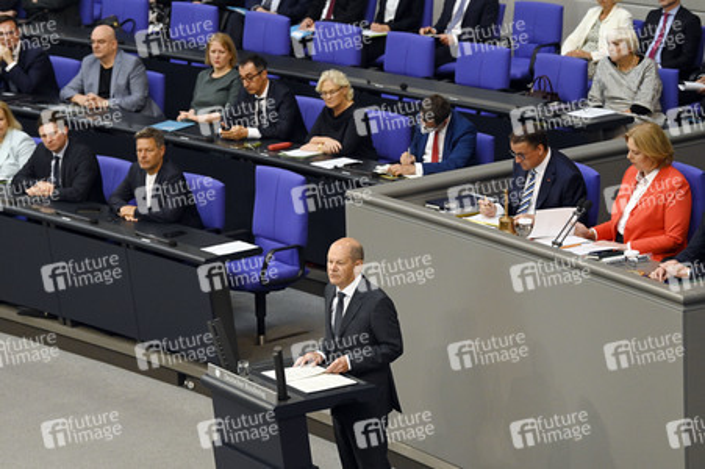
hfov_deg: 14.7
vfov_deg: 9.8
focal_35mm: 140
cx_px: 352
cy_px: 234
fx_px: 2740
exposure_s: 1/320
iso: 5000
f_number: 6.3
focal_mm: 140
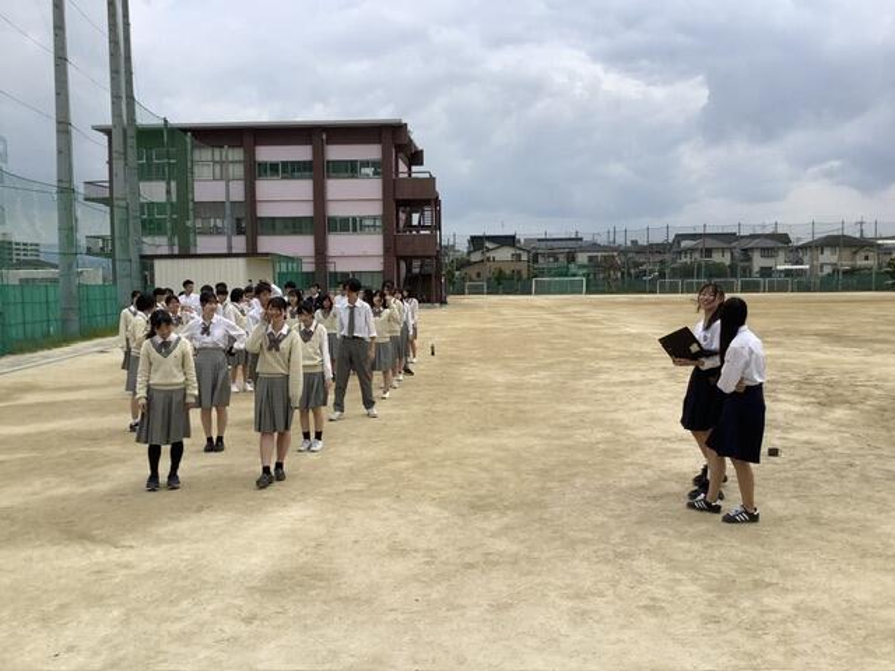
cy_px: 336
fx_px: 802
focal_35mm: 31
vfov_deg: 45.4
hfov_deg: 58.4
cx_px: 448
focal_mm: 3.3
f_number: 2.4
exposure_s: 1/2262
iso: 25
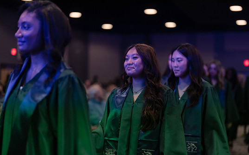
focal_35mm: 60
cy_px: 84
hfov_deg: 34.0
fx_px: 407
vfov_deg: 21.6
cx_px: 131
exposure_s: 1/500
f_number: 1.2
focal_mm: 50
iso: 1250
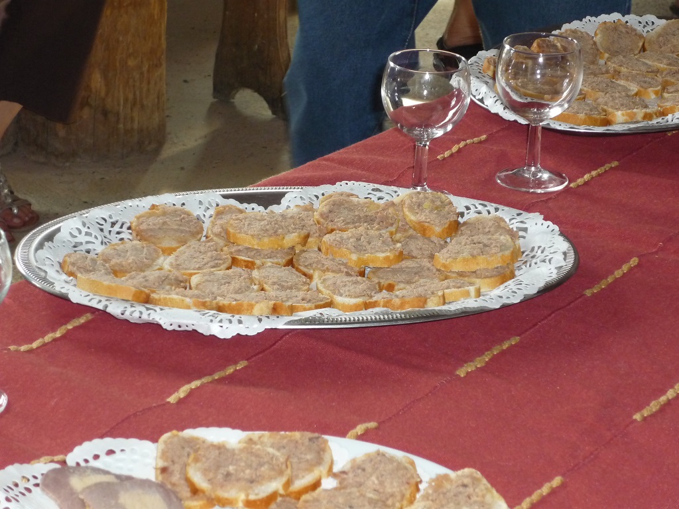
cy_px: 254
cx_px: 340
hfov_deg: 19.6
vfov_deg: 14.8
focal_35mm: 100
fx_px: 1962
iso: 320
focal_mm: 16.5
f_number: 5.1
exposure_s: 1/60
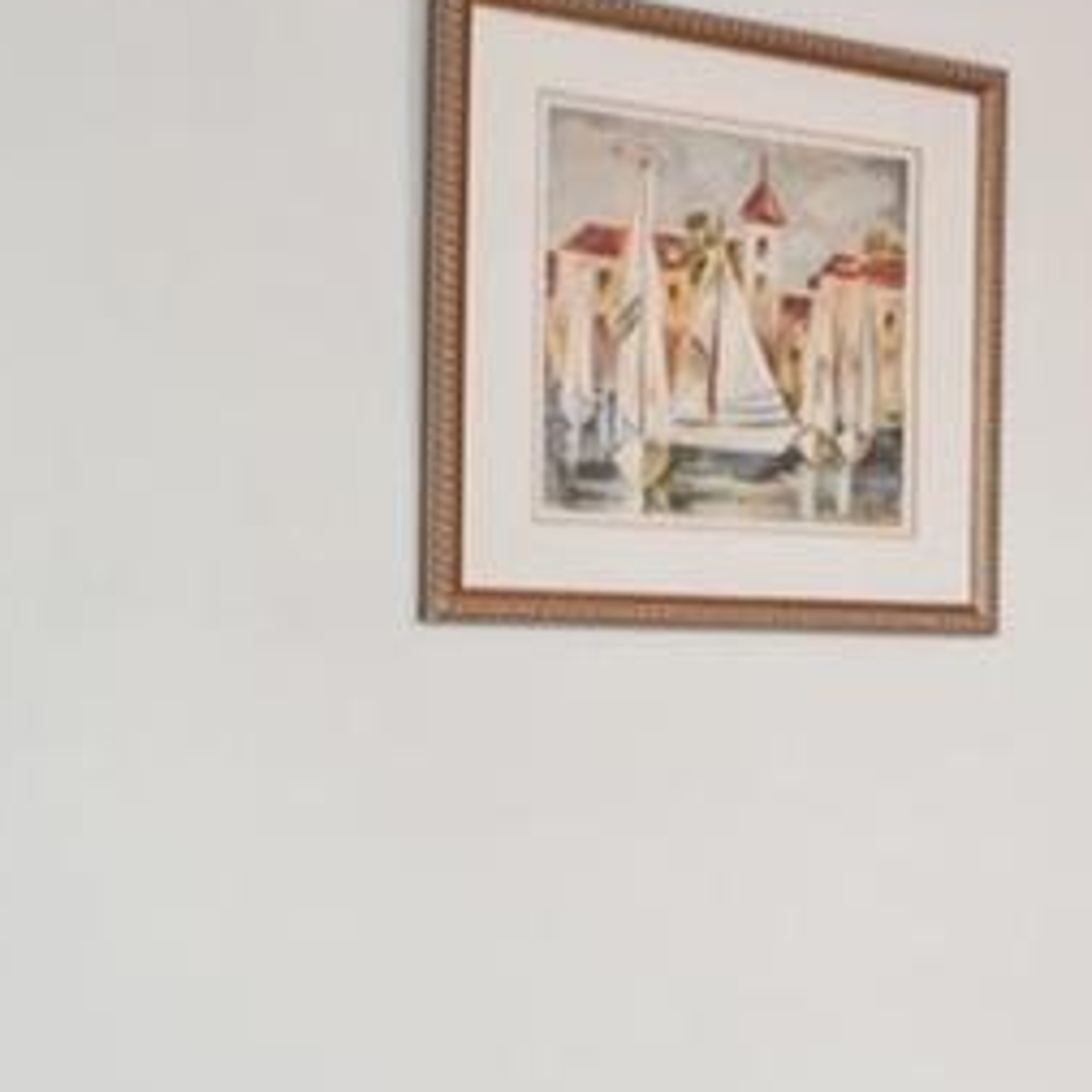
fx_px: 3165
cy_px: 721
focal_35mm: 89
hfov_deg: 14.2
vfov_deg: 19.5
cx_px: 2534
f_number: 8
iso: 800
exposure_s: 1/15
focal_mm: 11
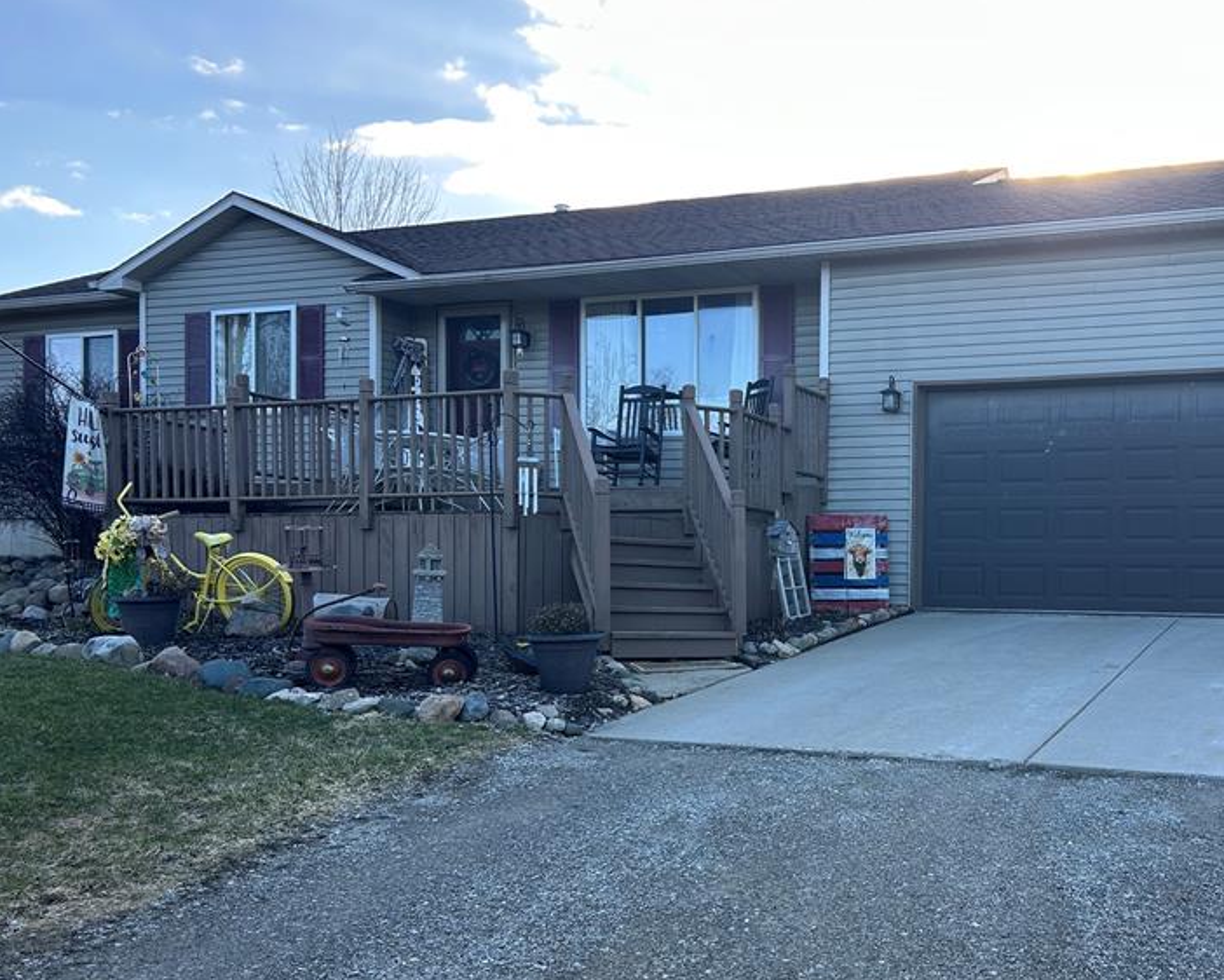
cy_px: 631
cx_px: 833
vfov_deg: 39.8
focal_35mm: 37
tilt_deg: -2.5
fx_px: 1341
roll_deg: -1.5
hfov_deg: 48.1
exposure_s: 1/639
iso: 50
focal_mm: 5.7
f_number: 1.5
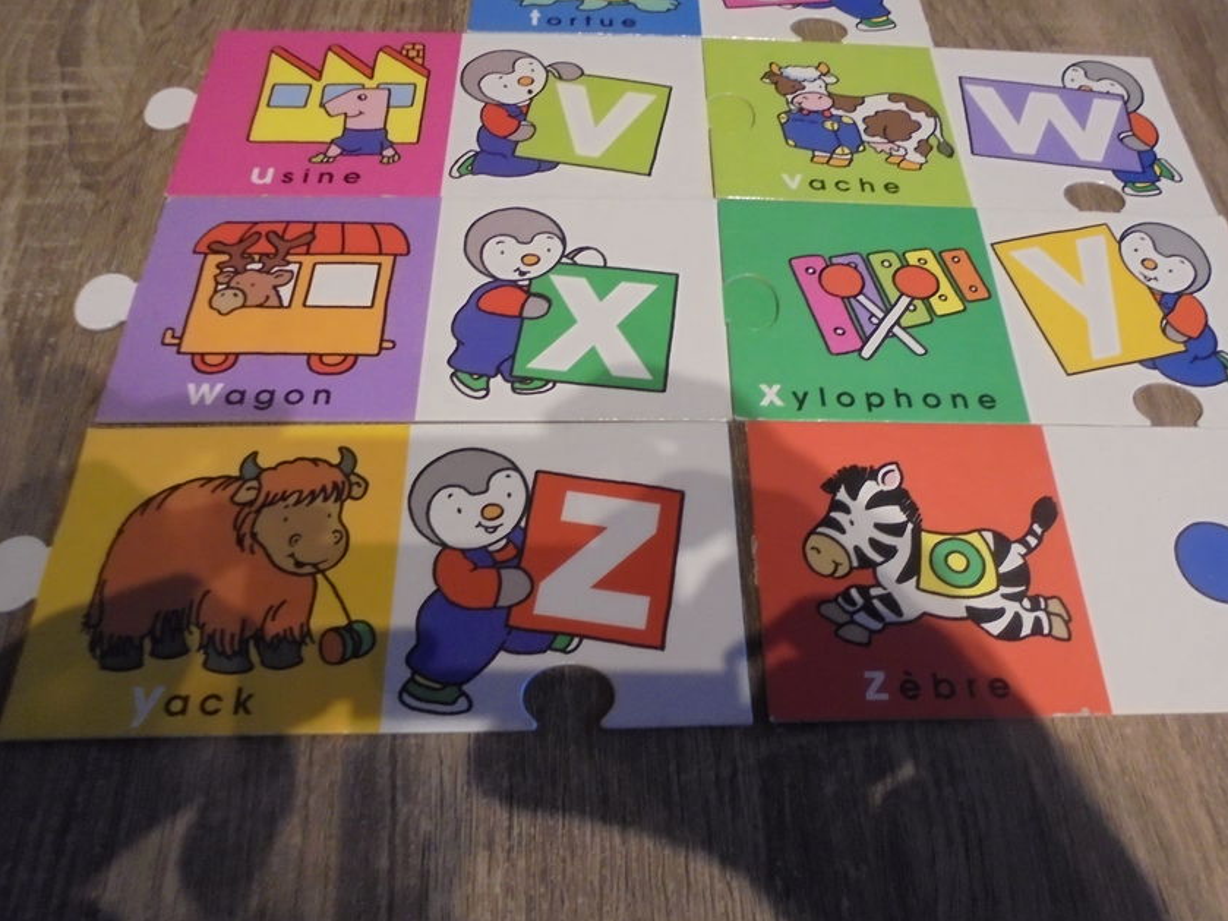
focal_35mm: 31
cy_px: 466
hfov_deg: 58.1
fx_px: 1100
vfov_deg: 45.4
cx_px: 707
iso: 400
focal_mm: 4.6
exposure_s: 1/30
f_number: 3.5
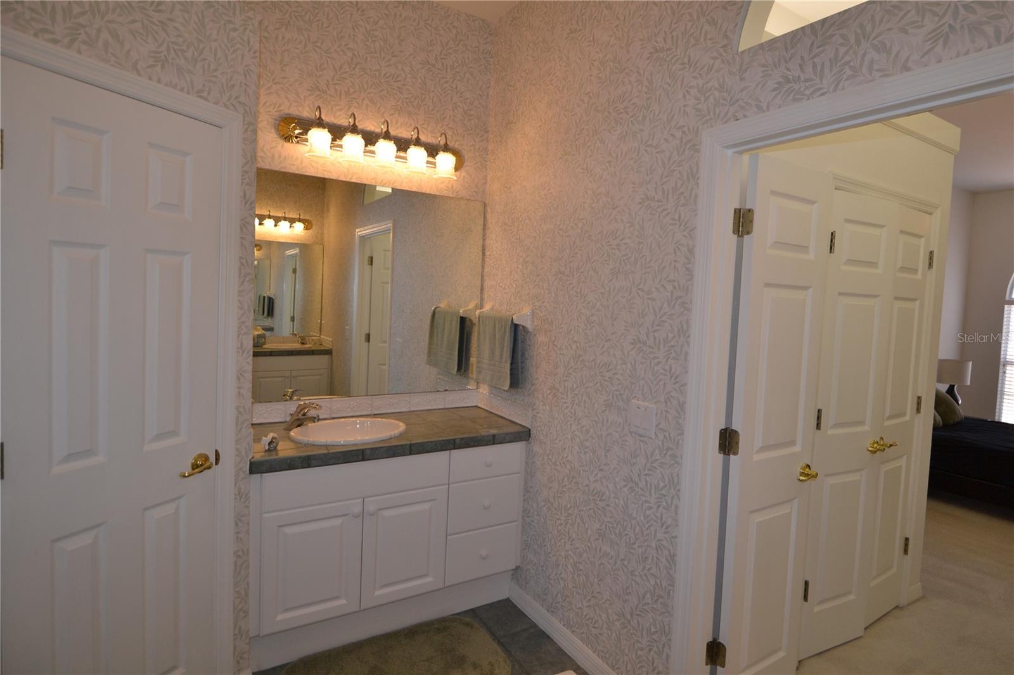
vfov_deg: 67.4
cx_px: 507
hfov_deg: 90.0
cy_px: 338
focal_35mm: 18
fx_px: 507
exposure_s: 1/100
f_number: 5
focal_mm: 12
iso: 360
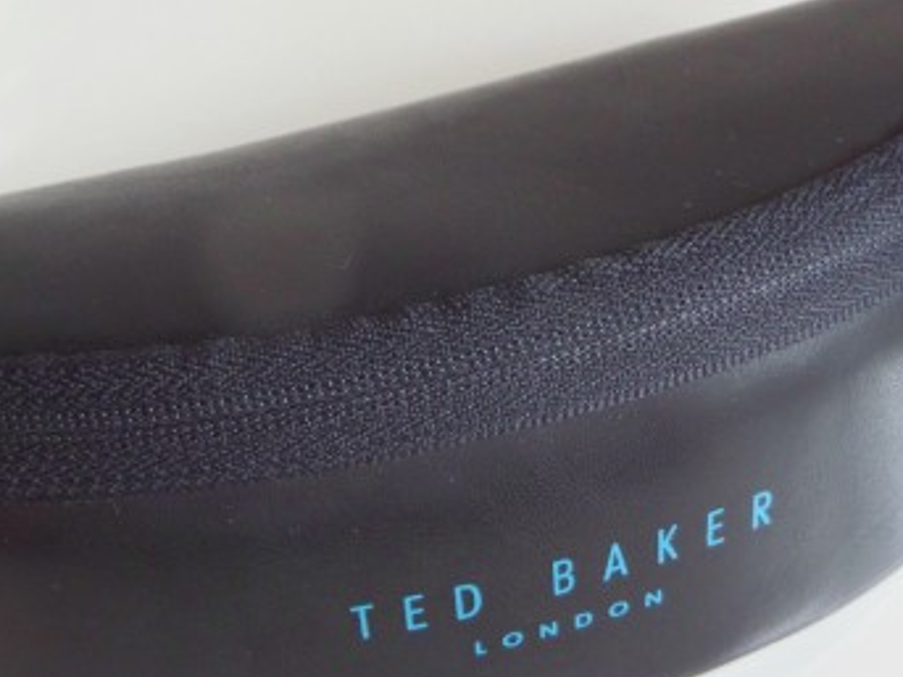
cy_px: 349
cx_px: 329
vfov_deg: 21.3
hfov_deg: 28.1
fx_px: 1799
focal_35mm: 69
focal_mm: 5.3
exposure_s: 1/45
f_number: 3.4
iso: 120
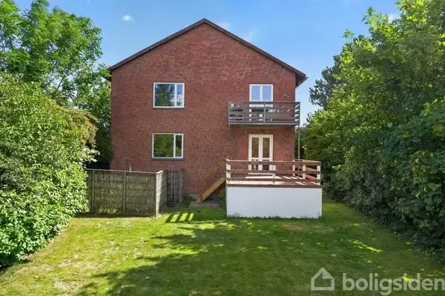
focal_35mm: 23
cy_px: 148
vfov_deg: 55.1
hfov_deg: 76.1
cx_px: 222
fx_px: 284
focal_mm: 23
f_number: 9
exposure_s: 1/200
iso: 400
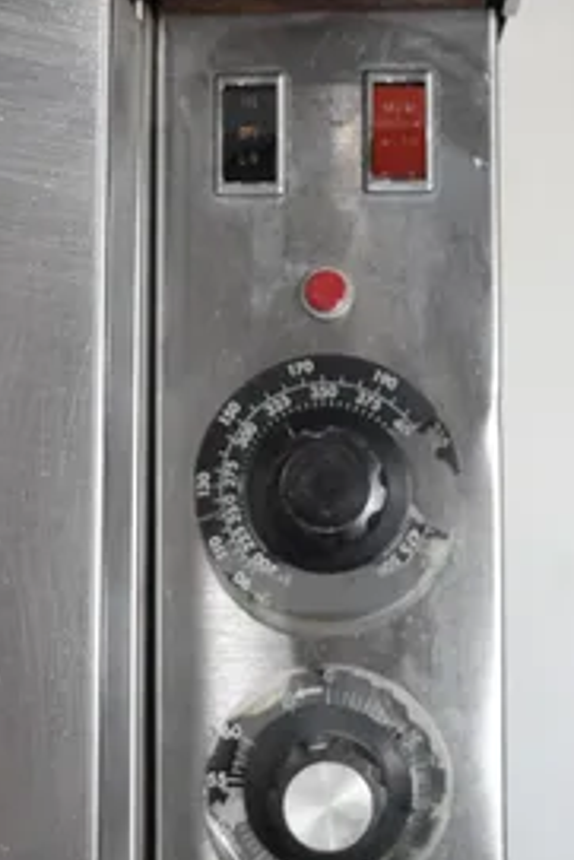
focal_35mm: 59
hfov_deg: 23.0
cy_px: 438
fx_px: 1409
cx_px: 322
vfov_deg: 33.9
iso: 500
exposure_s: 1/40
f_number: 4
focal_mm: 14.69
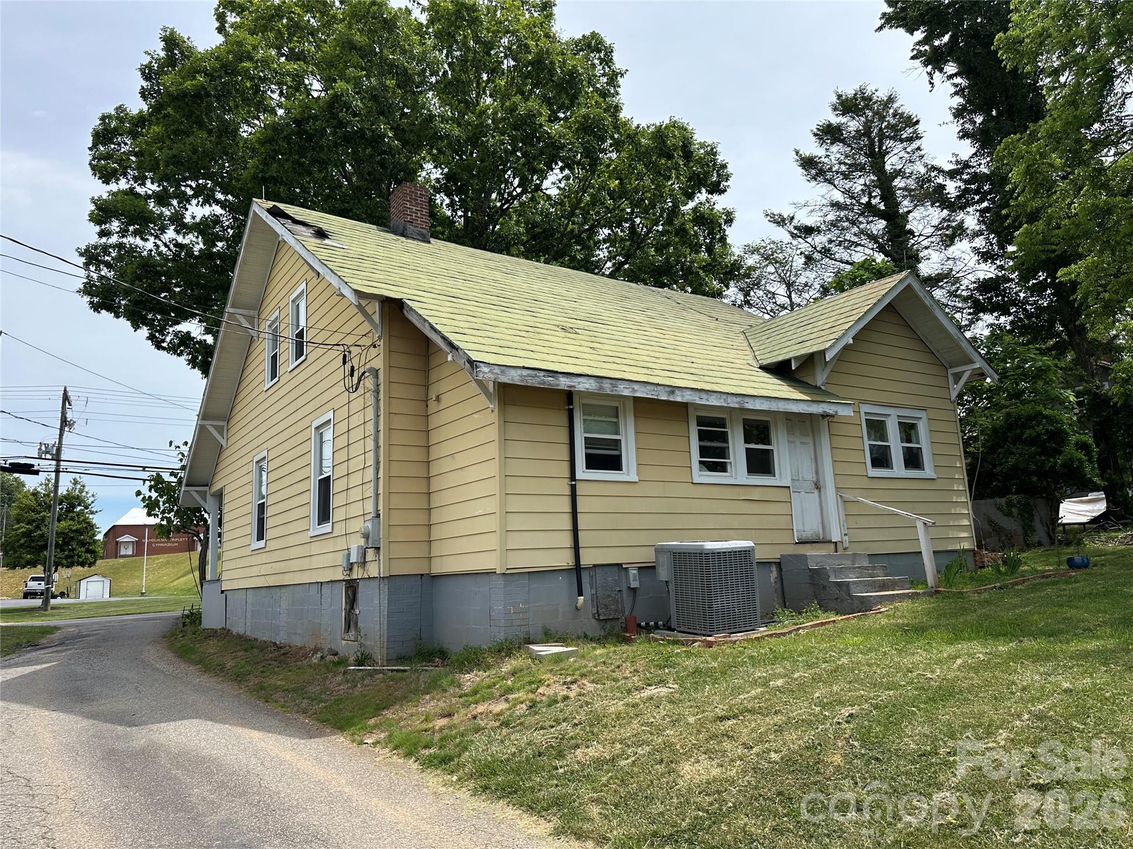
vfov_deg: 56.8
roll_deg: +3.4
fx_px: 786
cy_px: 424
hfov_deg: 71.6
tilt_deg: +8.2
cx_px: 566
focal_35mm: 24
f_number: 1.78
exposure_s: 1/3717
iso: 80
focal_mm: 6.86
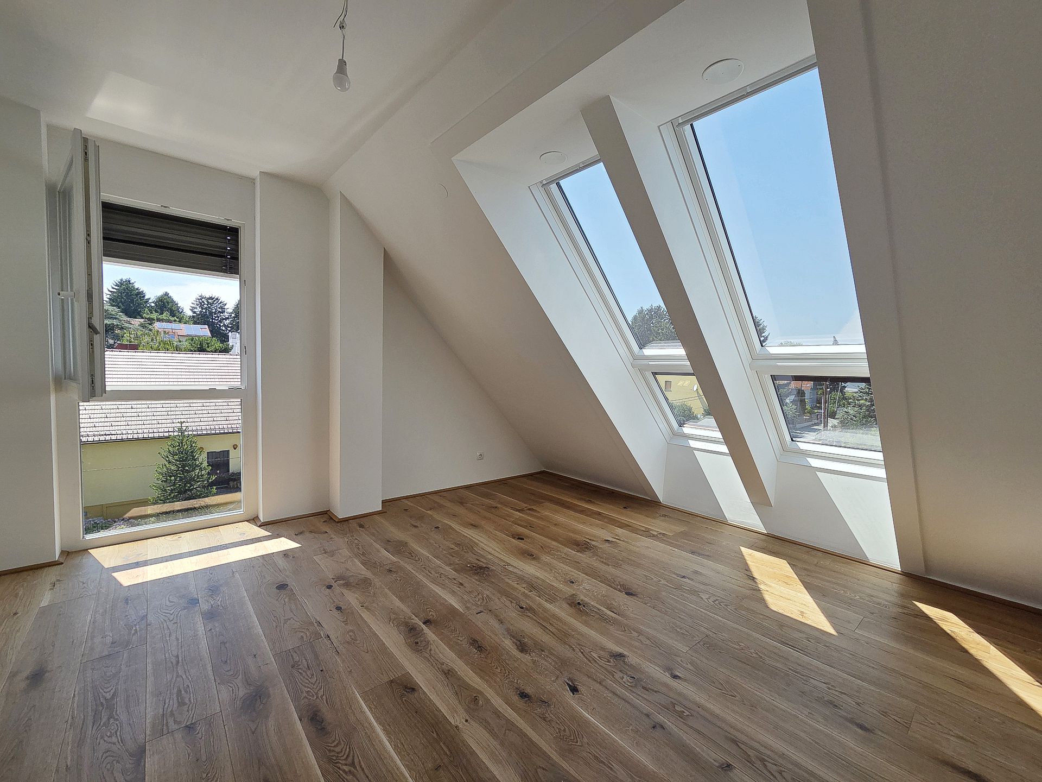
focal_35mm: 13
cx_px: 521
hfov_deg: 106.2
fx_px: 391
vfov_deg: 89.9
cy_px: 391
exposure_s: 1/1061
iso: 50
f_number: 2.2
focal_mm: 2.2
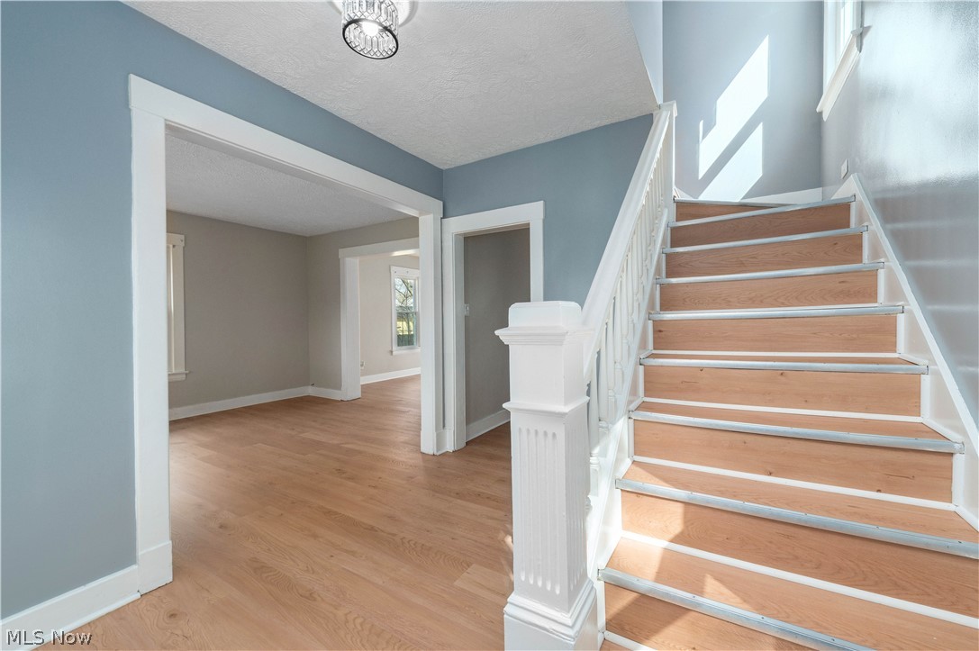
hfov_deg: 104.3
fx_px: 380
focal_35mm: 14
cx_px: 490
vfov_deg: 81.1
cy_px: 326
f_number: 9
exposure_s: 1/80
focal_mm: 14
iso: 200
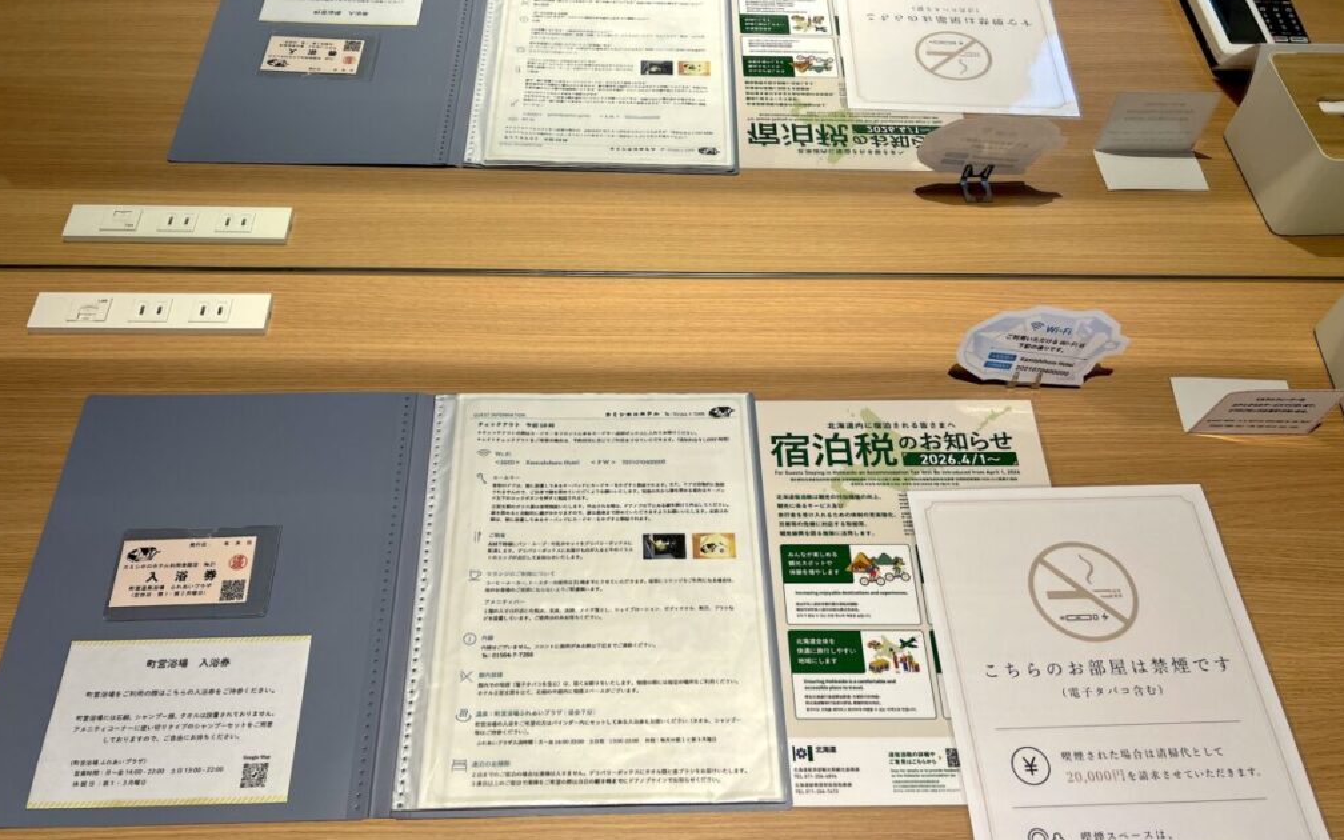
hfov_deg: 66.5
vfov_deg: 44.4
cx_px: 668
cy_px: 491
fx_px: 1026
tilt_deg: -58.6
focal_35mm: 28
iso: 50
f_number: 1.5
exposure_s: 1/100
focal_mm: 5.7
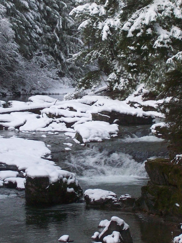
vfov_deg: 12.0
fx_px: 1149
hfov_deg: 9.1
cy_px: 63
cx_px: 71
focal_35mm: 164
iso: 80
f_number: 4.3
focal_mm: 14.3
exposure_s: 1/301
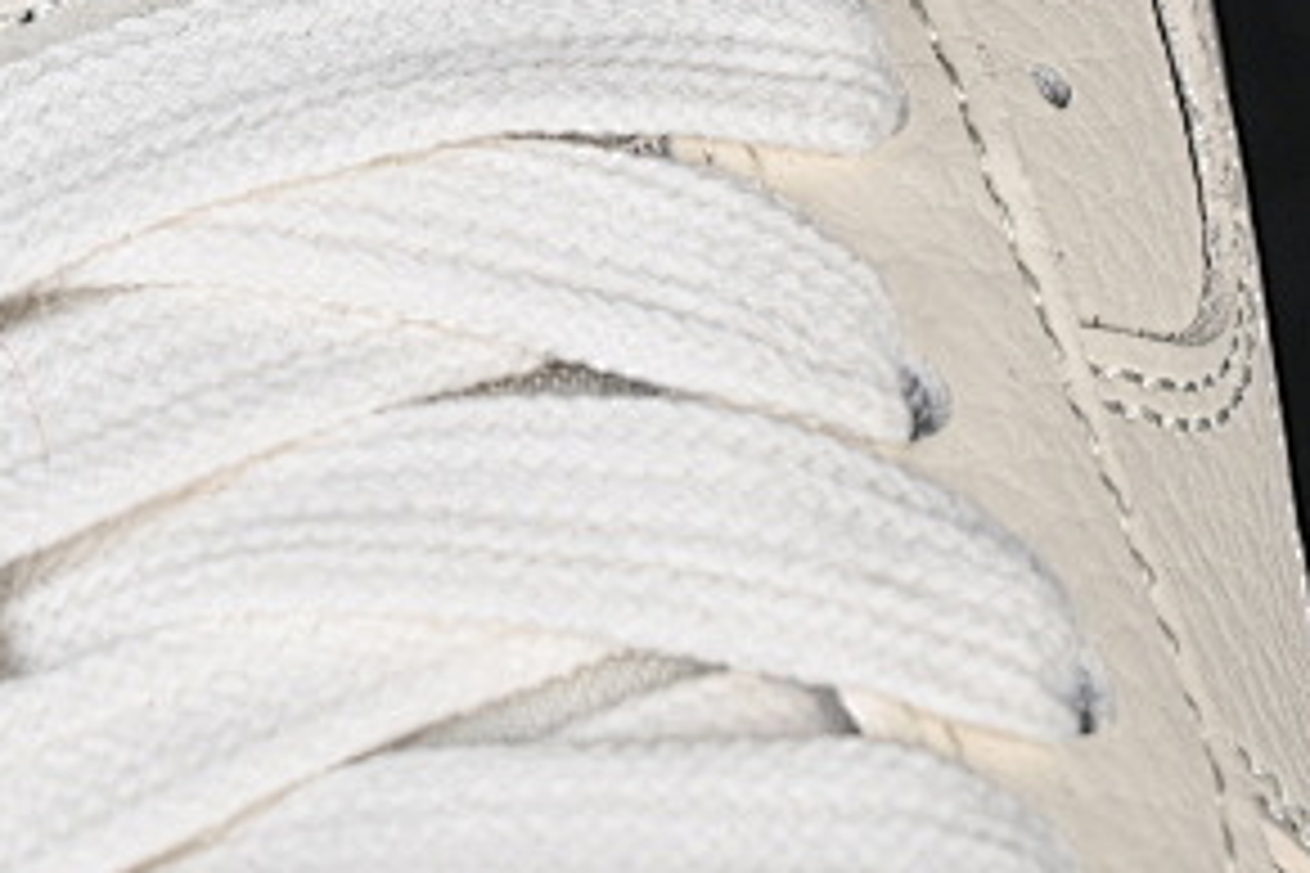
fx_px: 10115
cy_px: -86
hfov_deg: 7.4
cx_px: 50
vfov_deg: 4.9
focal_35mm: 278
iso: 160
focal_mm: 50
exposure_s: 1/80
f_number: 7.1
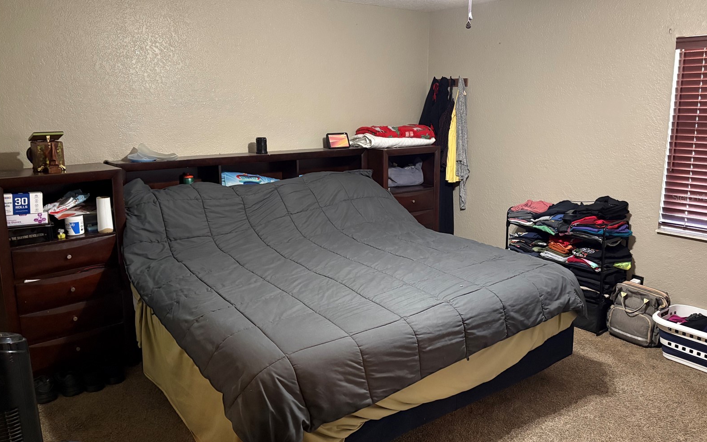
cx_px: 356
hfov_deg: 66.5
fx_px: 539
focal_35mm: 28
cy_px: 197
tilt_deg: -9.8
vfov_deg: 44.5
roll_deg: +0.0
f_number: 1.6
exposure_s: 1/30
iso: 640
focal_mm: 5.96
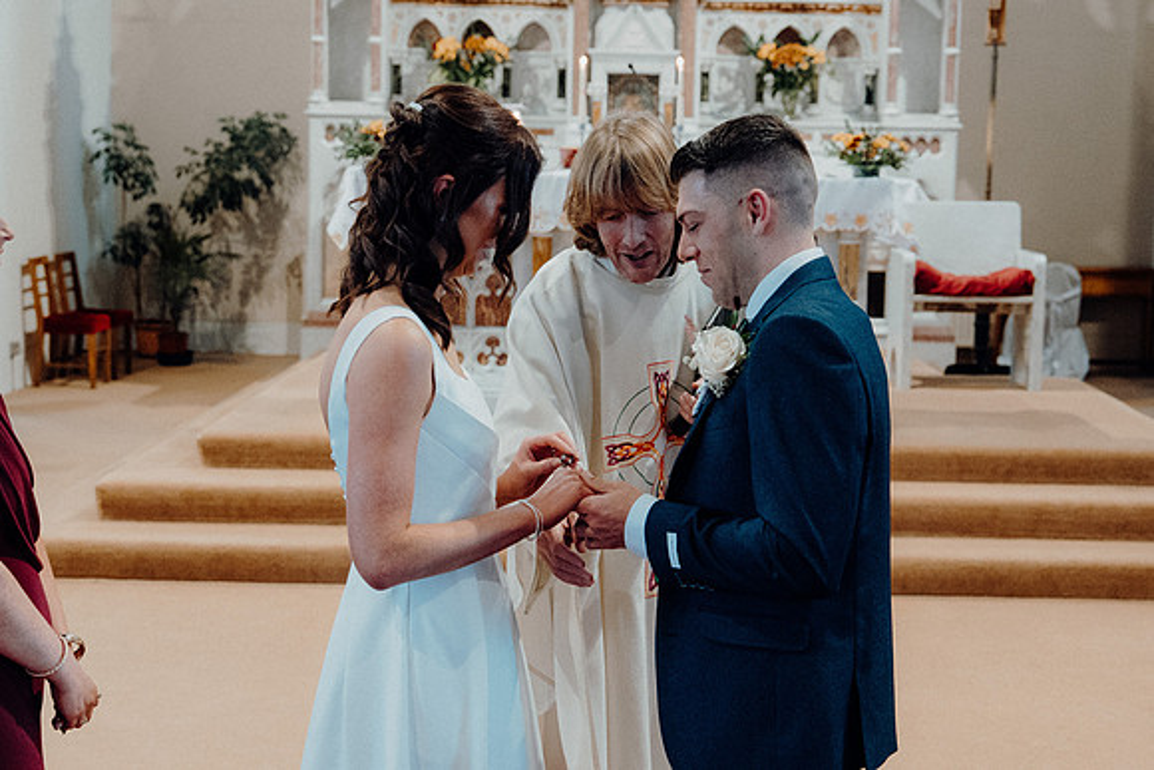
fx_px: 1860
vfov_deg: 23.4
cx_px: 577
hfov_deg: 34.5
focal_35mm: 58
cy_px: 385
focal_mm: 39
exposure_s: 1/160
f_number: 3.5
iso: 3200
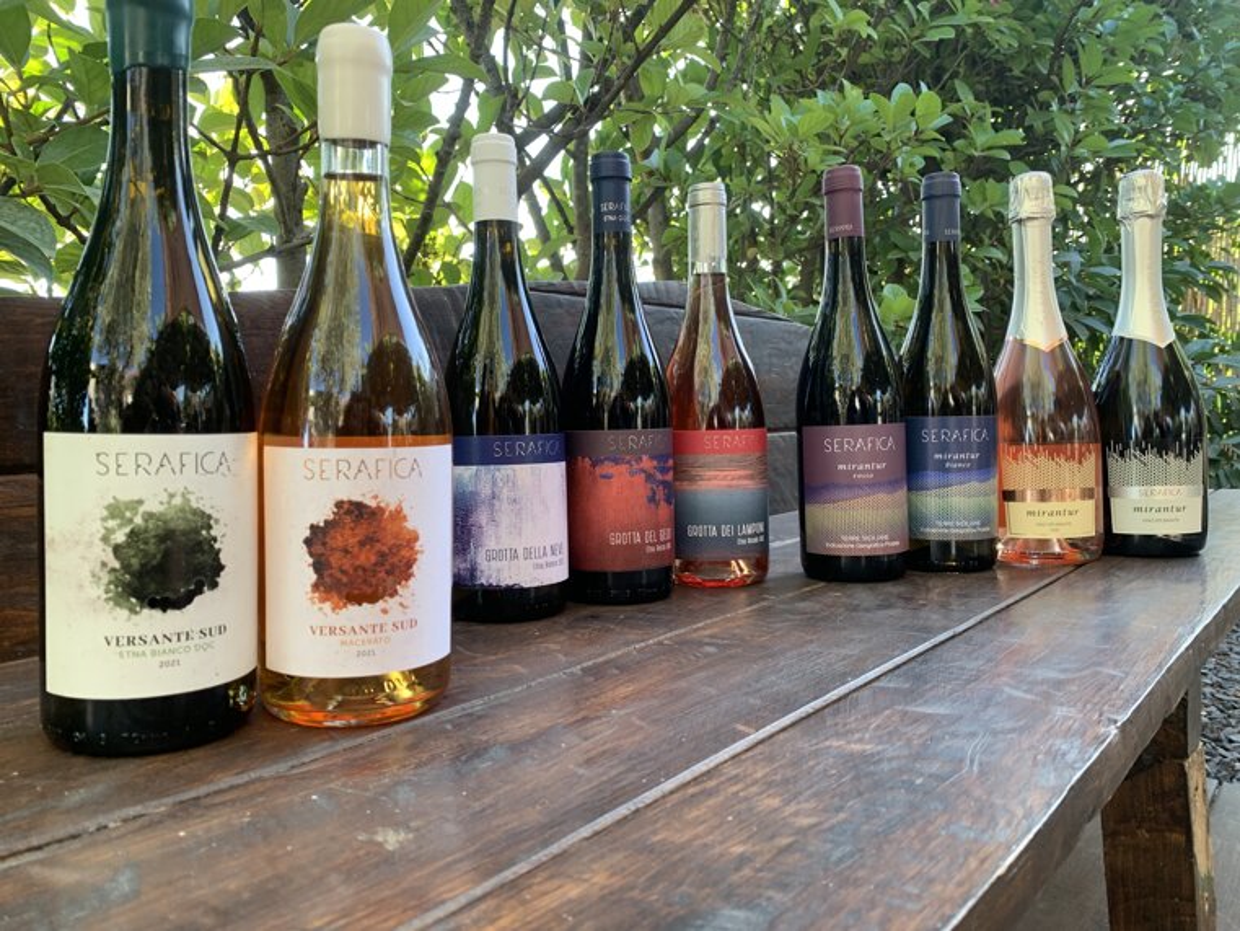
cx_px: 620
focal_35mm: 26
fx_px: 932
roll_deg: +1.3
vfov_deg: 53.1
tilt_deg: -3.8
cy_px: 466
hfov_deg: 67.3
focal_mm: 4.25
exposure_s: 1/121
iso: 64
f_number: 1.8
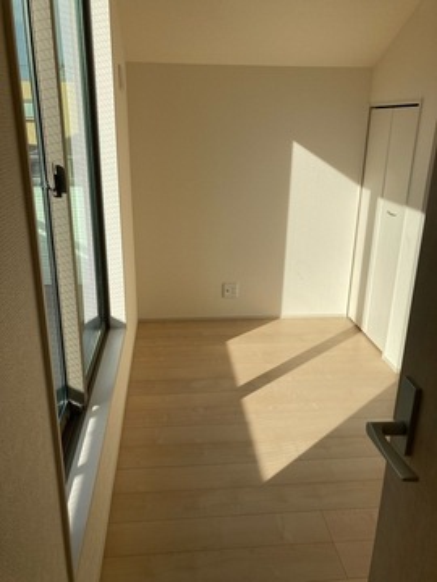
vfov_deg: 63.4
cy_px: 291
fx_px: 471
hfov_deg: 49.7
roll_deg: -0.6
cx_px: 218
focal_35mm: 28
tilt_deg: -18.7
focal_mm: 3.99
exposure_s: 1/1453
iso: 20
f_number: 1.8
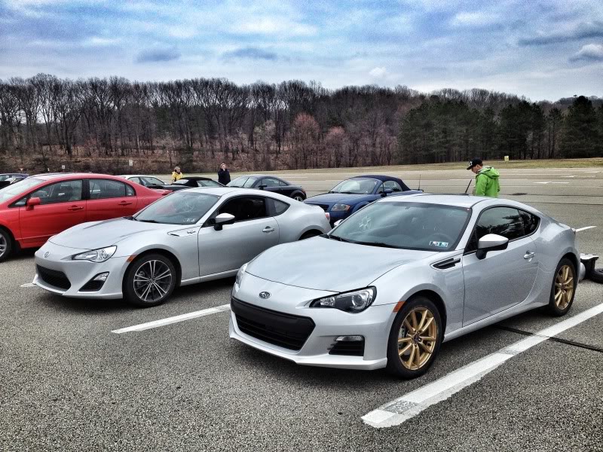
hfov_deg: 52.6
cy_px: 226
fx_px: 610
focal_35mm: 35
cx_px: 302
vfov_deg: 40.7
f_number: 2.4
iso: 50
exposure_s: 1/600
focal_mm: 4.3
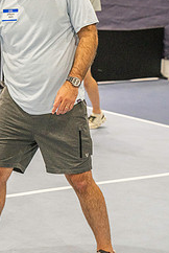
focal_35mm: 130
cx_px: 30
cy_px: 111
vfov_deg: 15.7
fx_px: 913
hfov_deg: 10.5
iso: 5000
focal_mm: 70
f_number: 4
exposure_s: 1/640
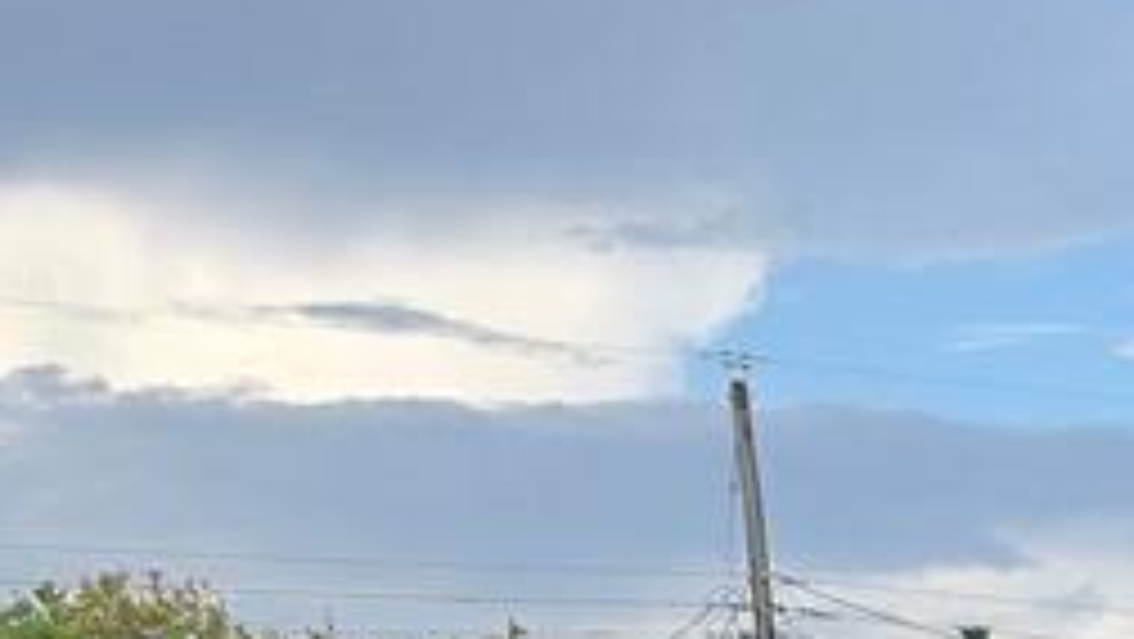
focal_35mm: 159
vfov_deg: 7.1
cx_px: 2470
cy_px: 1706
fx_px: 4783
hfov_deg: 11.7
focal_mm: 6.3
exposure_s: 1/377
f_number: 1.7
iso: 12
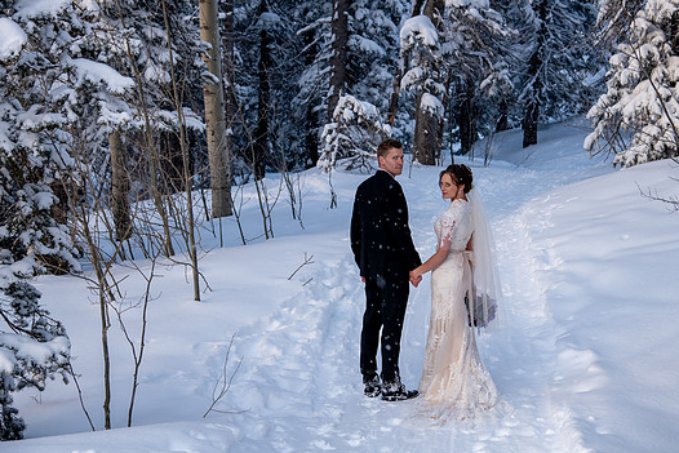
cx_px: 360
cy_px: 223
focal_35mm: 64
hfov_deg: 31.4
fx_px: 1207
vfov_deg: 21.3
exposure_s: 1/125
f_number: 5
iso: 500
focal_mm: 58
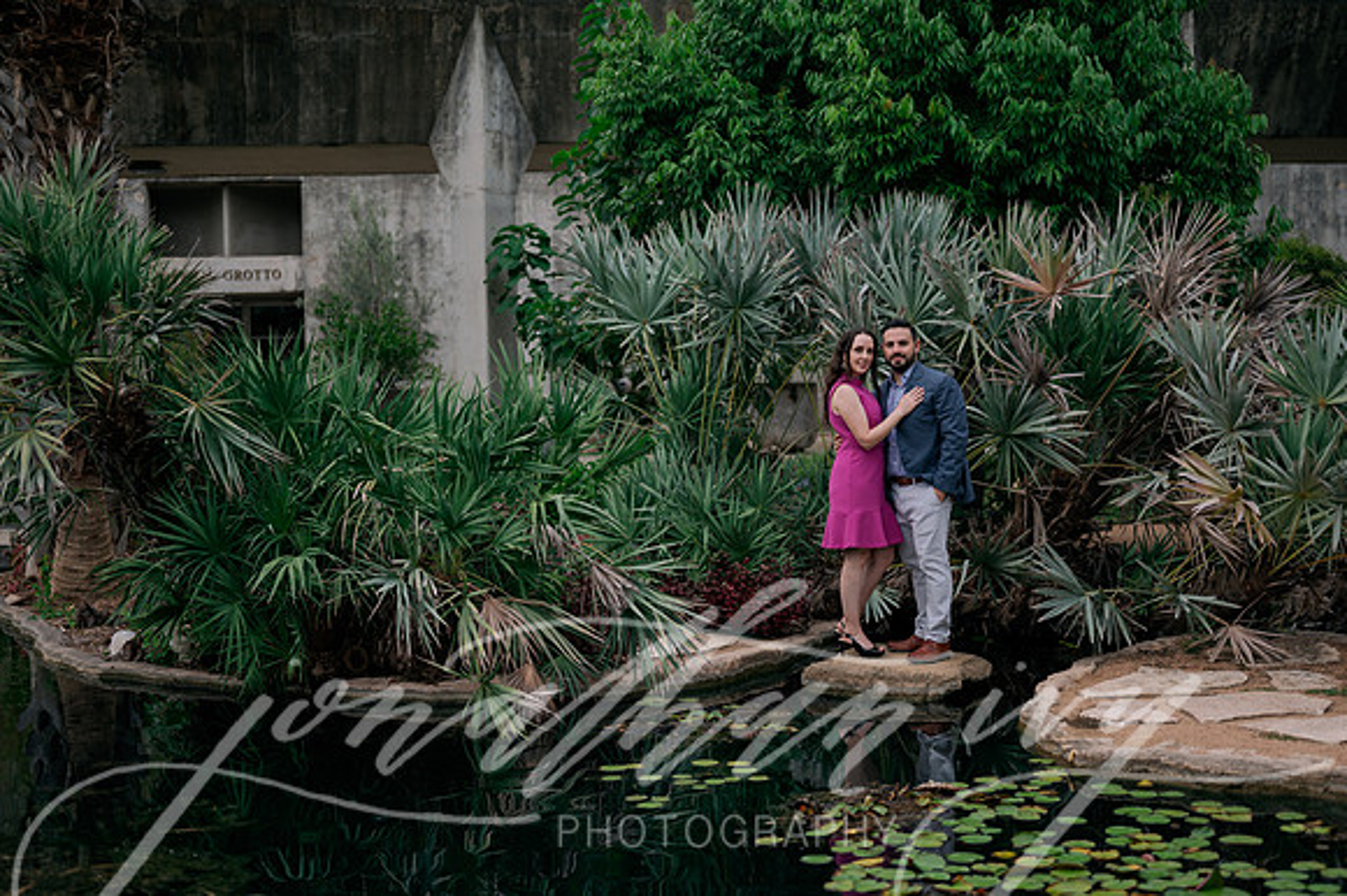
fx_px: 1918
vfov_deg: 26.3
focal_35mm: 51
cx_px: 674
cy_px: 445
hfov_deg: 38.7
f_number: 2
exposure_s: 1/400
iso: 80
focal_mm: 50
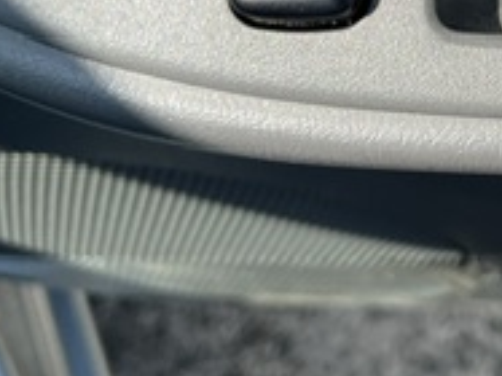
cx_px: 609
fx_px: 1290
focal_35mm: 89
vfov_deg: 16.0
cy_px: -70
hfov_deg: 20.5
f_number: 1.6
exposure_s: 1/1225
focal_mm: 5.1
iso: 50
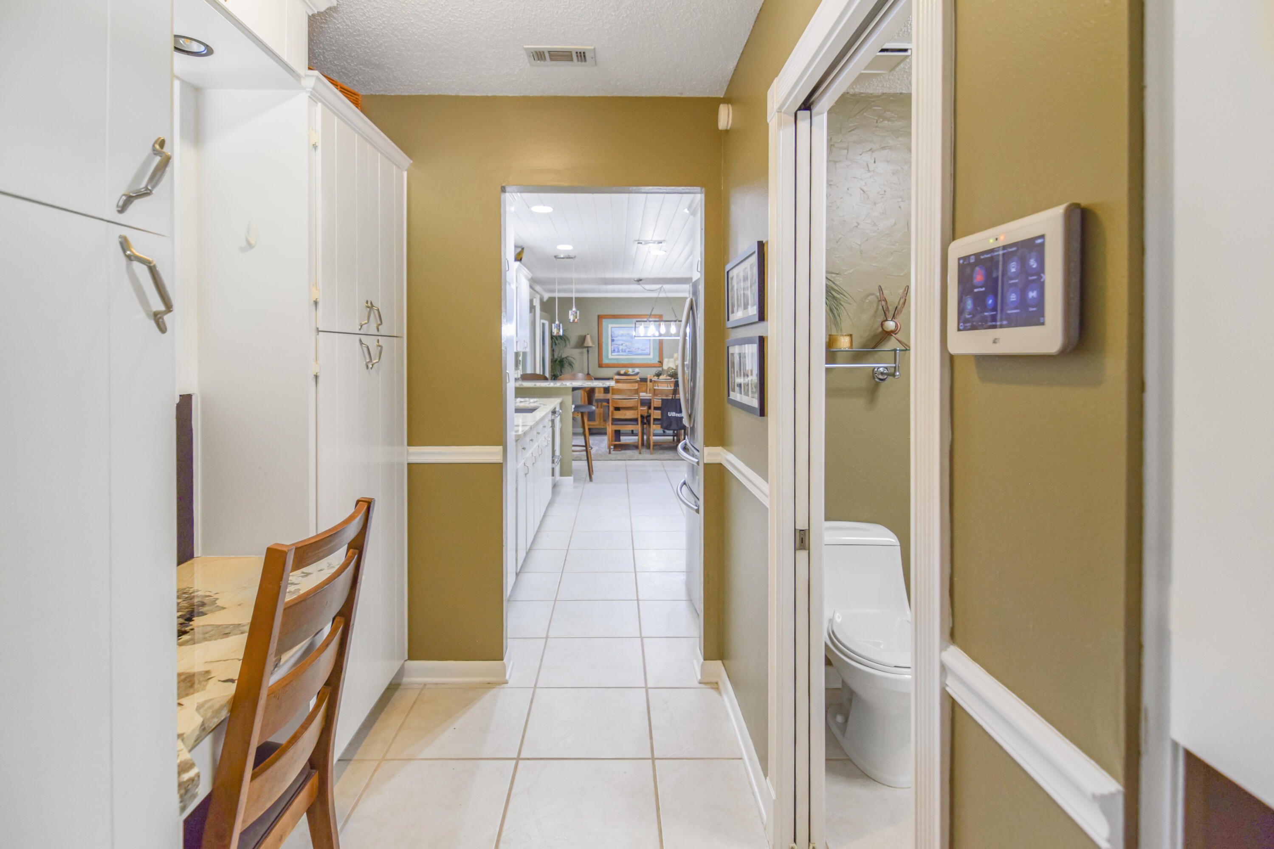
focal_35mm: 16
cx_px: 637
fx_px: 584
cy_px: 424
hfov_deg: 95.0
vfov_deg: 72.1
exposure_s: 1/60
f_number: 3.5
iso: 800
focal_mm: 11
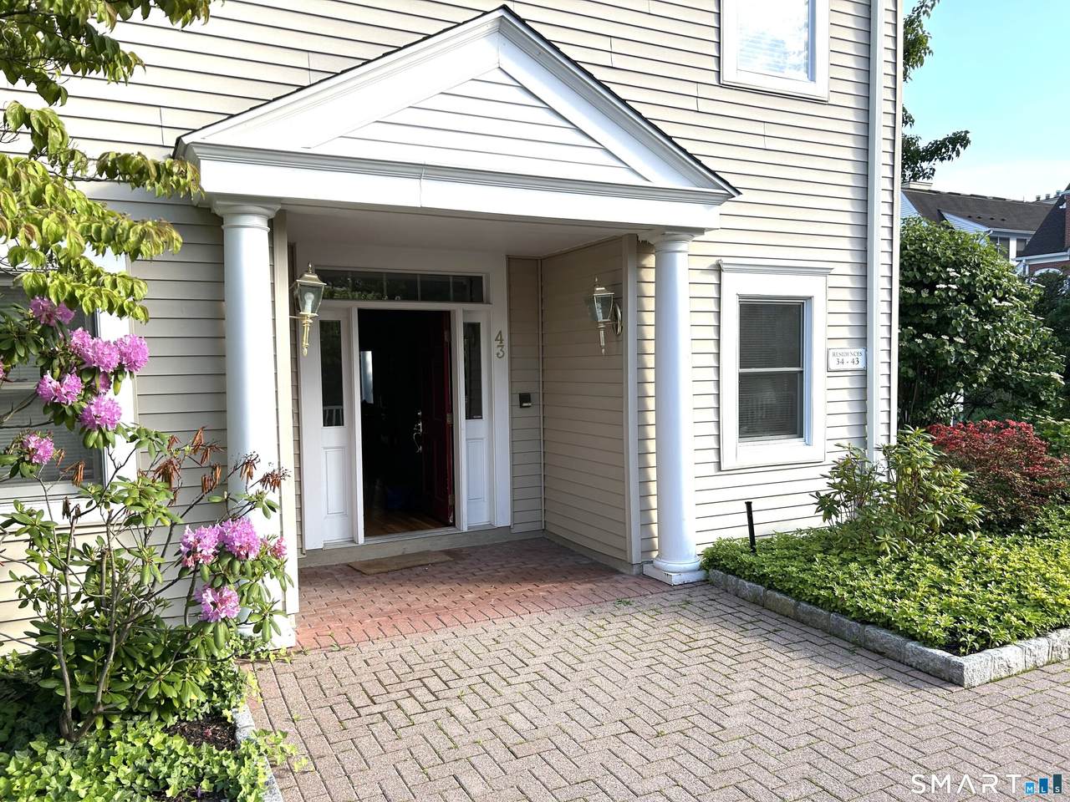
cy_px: 401
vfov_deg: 53.1
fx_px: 804
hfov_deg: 67.3
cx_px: 535
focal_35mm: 26
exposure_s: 1/1266
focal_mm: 5.7
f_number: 1.5
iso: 50
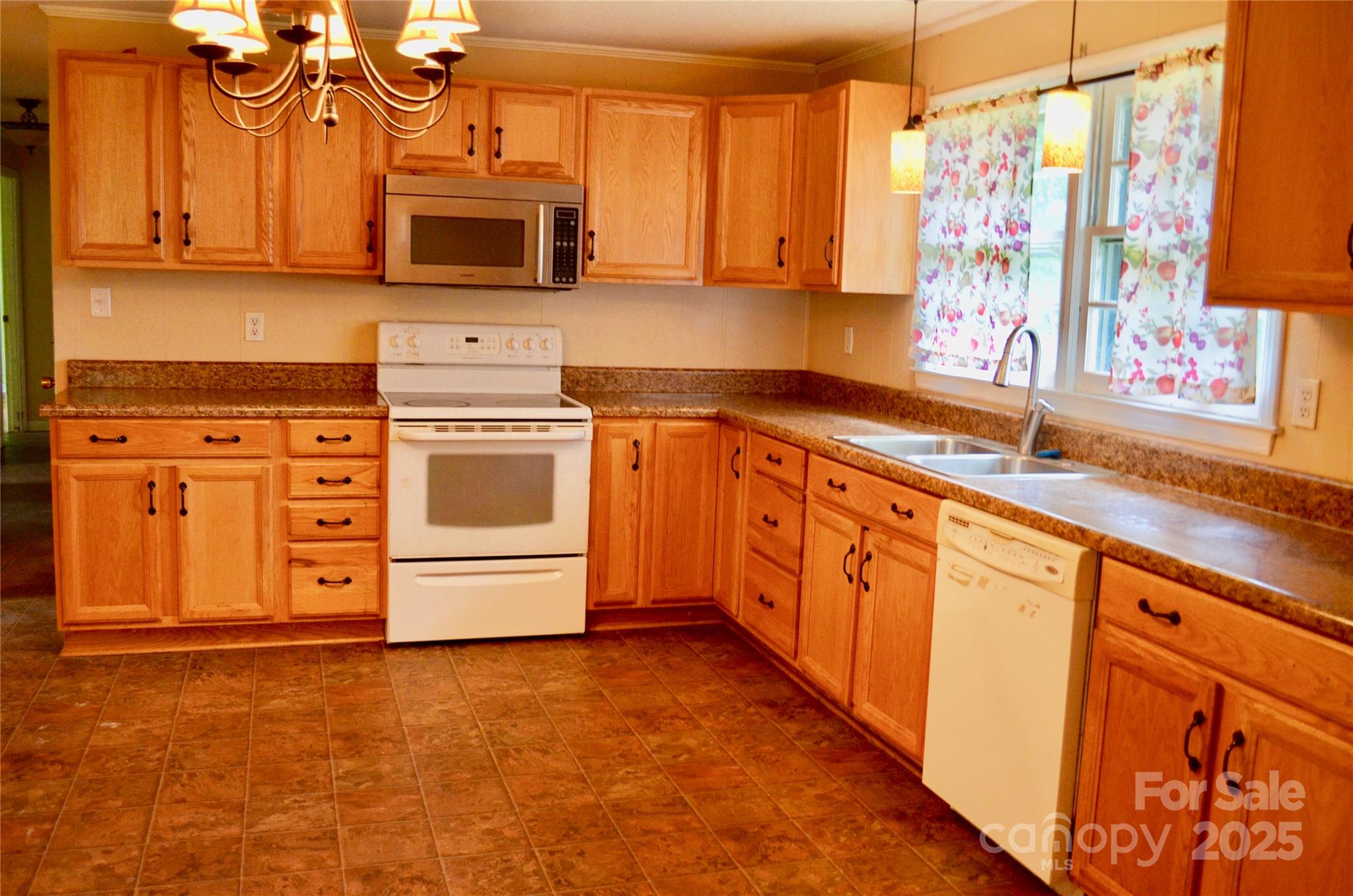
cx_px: 676
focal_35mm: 33
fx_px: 1238
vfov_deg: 39.8
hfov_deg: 57.3
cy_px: 448
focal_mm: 22
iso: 900
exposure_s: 1/30
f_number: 3.8
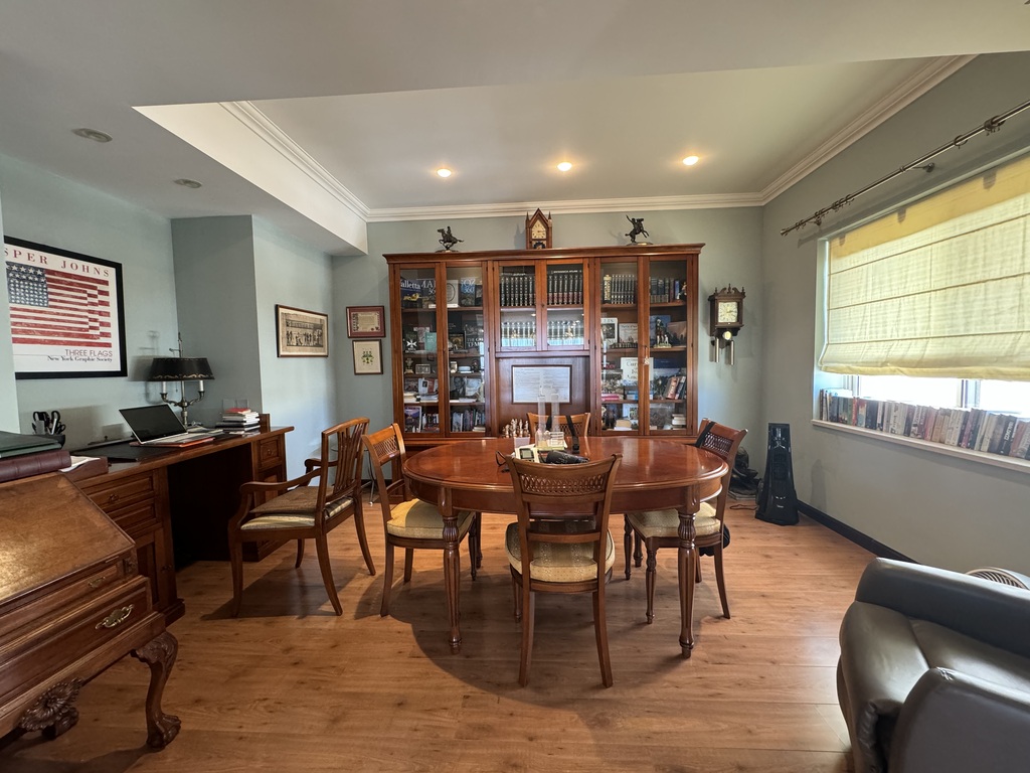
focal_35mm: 14
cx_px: 515
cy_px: 386
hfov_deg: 102.1
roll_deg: +0.9
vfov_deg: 85.7
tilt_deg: -3.4
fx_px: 417
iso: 400
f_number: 2.2
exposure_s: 1/50
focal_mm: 2.22
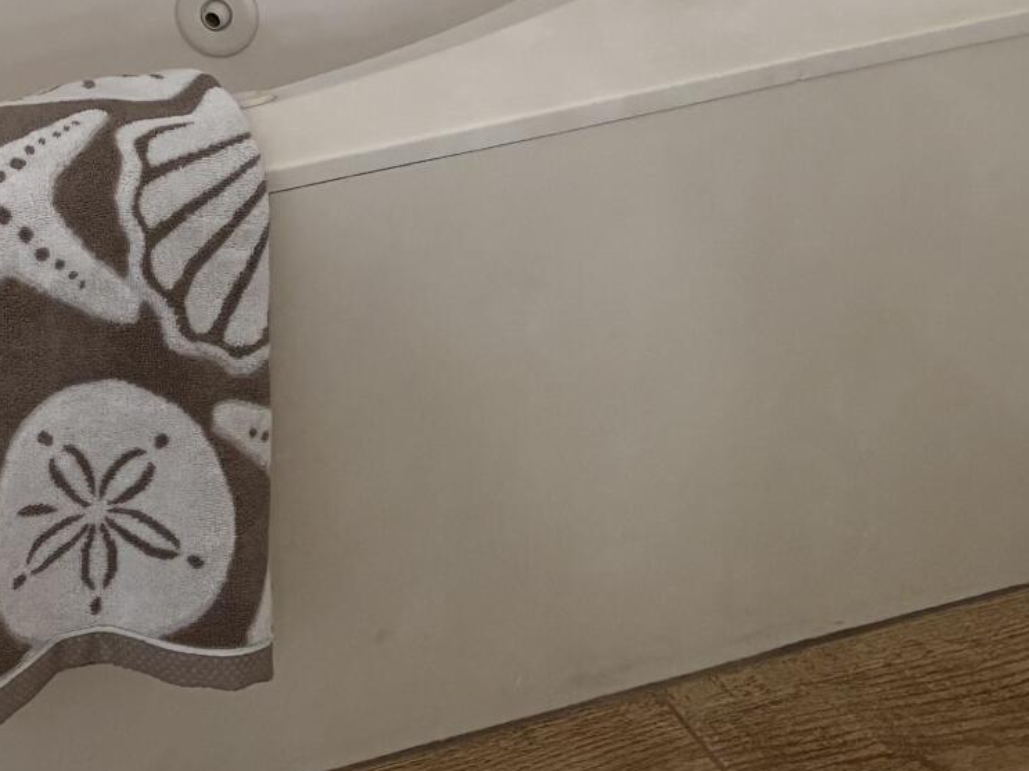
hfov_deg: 17.6
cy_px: -619
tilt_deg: -19.7
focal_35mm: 105
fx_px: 3121
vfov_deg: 12.8
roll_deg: +0.7
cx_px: -280
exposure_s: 1/120
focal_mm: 5.96
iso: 125
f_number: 1.6
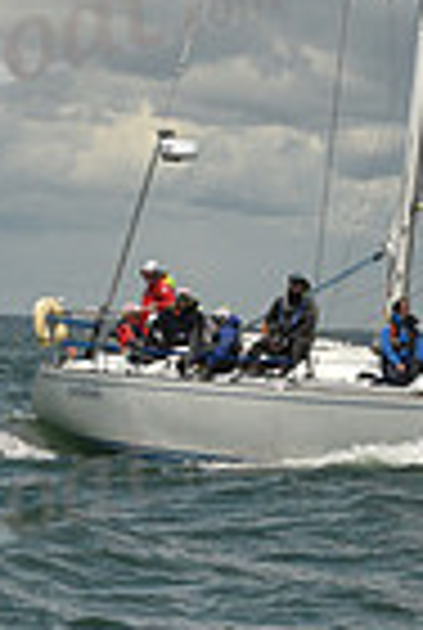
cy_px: -234
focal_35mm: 372
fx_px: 6524
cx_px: 515
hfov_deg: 3.7
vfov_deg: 5.5
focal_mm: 90
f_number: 13
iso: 320
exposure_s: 1/800
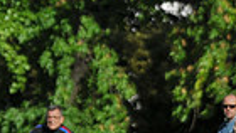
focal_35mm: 1304
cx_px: -223
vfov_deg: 0.9
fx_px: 8166
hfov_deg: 1.7
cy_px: 299
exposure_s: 1/4000
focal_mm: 200
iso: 200
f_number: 3.5
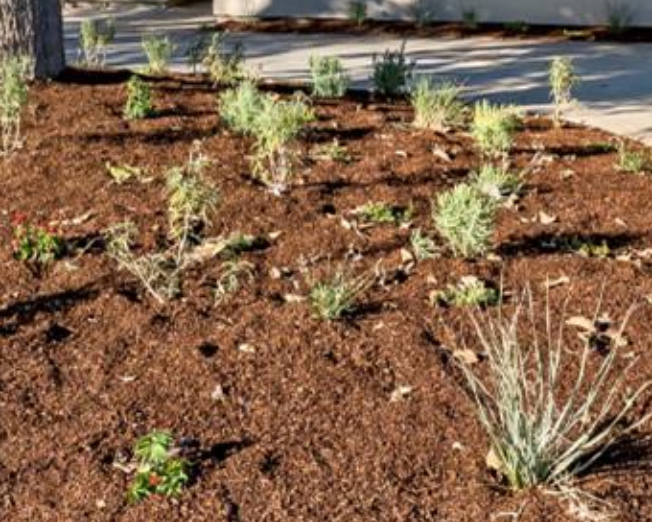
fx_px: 1119
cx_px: 330
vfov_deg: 24.3
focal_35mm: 58
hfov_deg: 32.5
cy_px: -71
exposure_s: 1/125
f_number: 8
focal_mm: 14
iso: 80
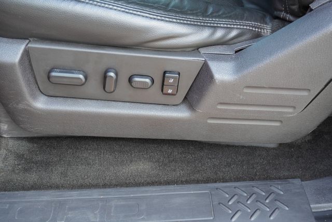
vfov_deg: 34.3
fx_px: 360
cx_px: 166
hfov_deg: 49.5
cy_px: 111
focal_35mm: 39
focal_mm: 26
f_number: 4.5
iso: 640
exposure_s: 1/160
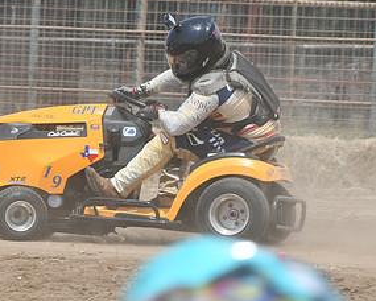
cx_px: 172
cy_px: 117
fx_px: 5898
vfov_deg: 2.9
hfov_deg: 3.7
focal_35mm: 530
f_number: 8
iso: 140
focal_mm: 185
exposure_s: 1/500
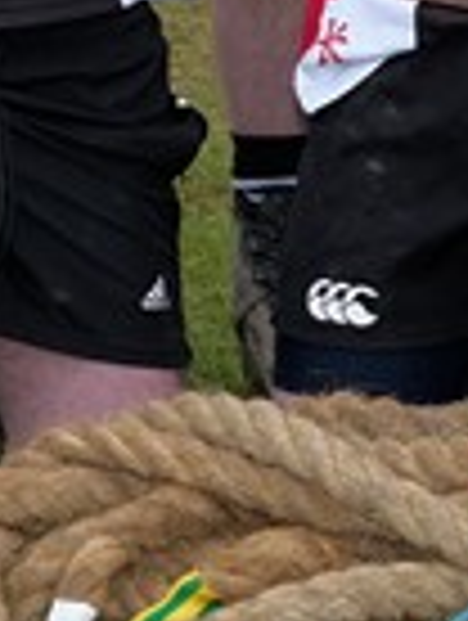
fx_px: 5966
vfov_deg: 5.9
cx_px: 549
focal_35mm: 332
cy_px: -486
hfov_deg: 4.5
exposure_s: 1/250
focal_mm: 35
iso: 800
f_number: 3.6
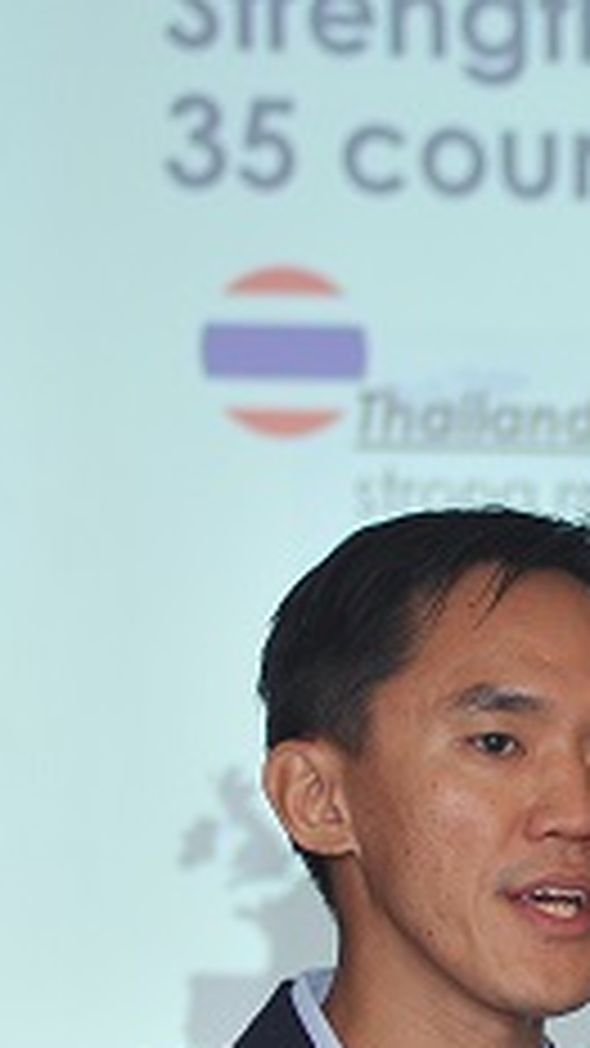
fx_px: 8041
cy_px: 1041
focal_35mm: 289
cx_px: 558
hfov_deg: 4.2
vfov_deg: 7.4
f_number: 4
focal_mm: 92
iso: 1000
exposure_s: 1/160
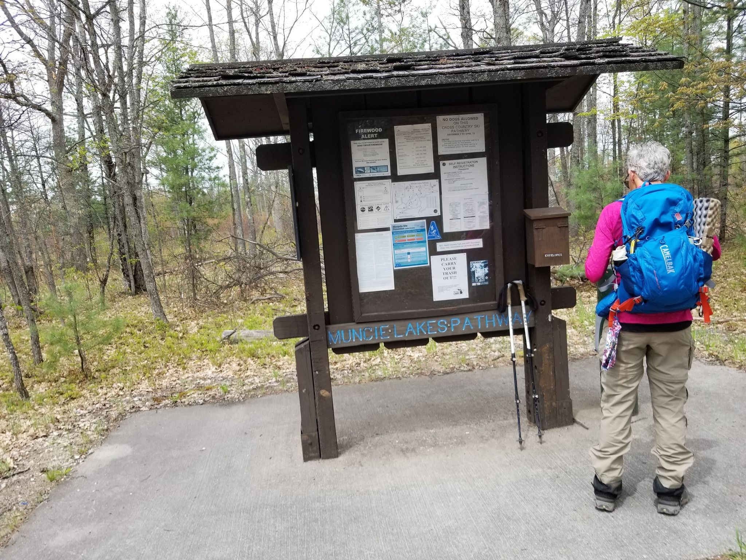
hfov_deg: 67.3
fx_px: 560
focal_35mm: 26
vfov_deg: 53.1
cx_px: 373
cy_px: 280
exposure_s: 1/830
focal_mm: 4.25
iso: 50
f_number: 1.7
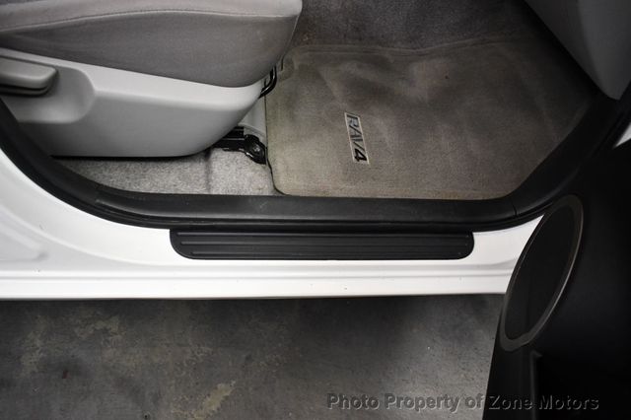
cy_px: 210
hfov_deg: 62.0
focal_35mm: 30
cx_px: 316
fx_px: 526
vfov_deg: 43.6
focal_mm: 20
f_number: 3.8
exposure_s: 1/125
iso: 2200
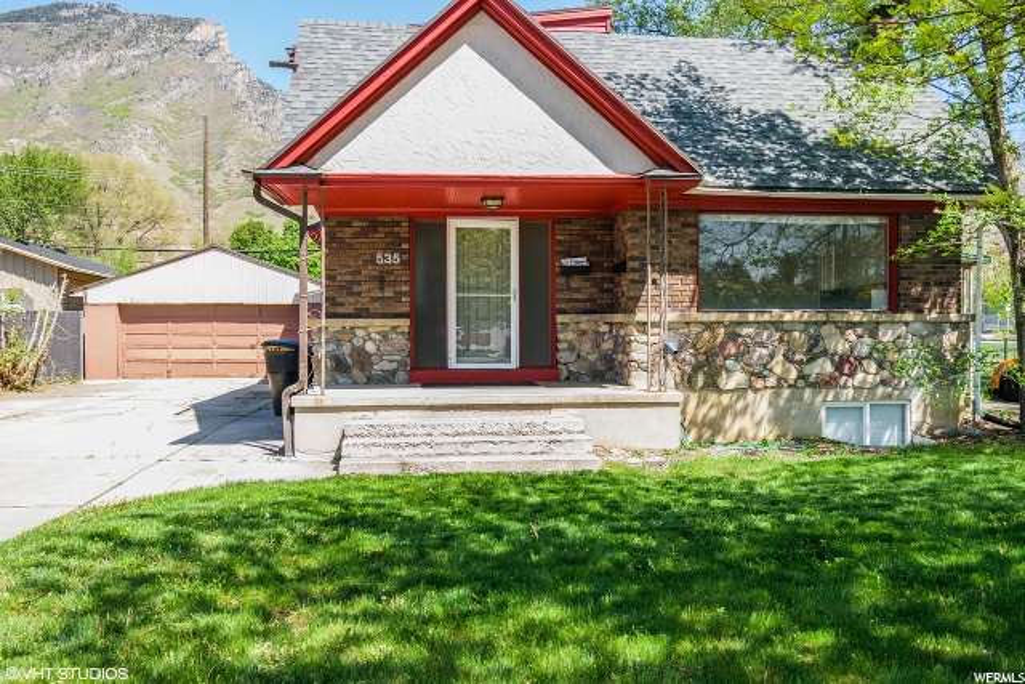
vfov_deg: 43.6
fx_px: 854
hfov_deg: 61.9
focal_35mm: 30
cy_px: 342
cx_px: 512
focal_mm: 20
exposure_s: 1/125
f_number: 8
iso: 200
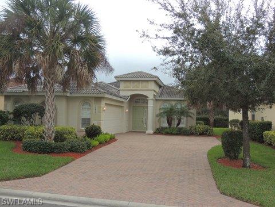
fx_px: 262
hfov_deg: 55.4
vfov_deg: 42.9
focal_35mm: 33
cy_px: 104
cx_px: 138
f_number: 3.2
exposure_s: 1/320
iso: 100
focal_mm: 5.8
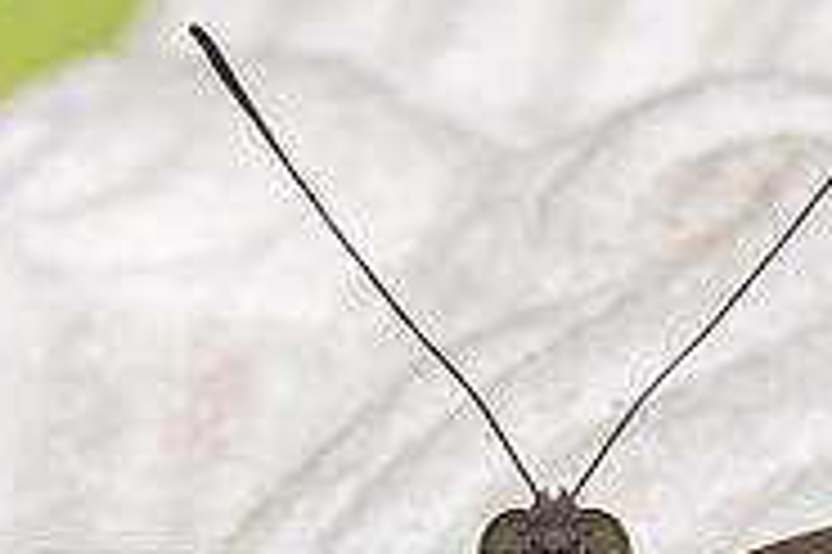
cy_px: 623
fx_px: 25145
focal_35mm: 1089
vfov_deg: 1.3
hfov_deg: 1.9
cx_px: 598
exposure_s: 1/800
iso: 800
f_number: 13
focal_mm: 150
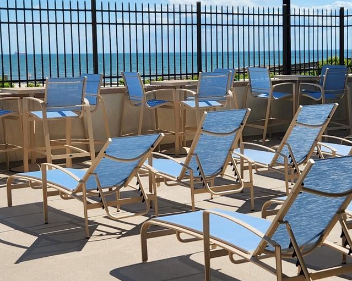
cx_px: 189
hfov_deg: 26.4
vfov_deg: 21.3
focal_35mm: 72
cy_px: 142
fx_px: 750
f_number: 1.8
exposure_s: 1/2384
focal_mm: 5.4
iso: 20
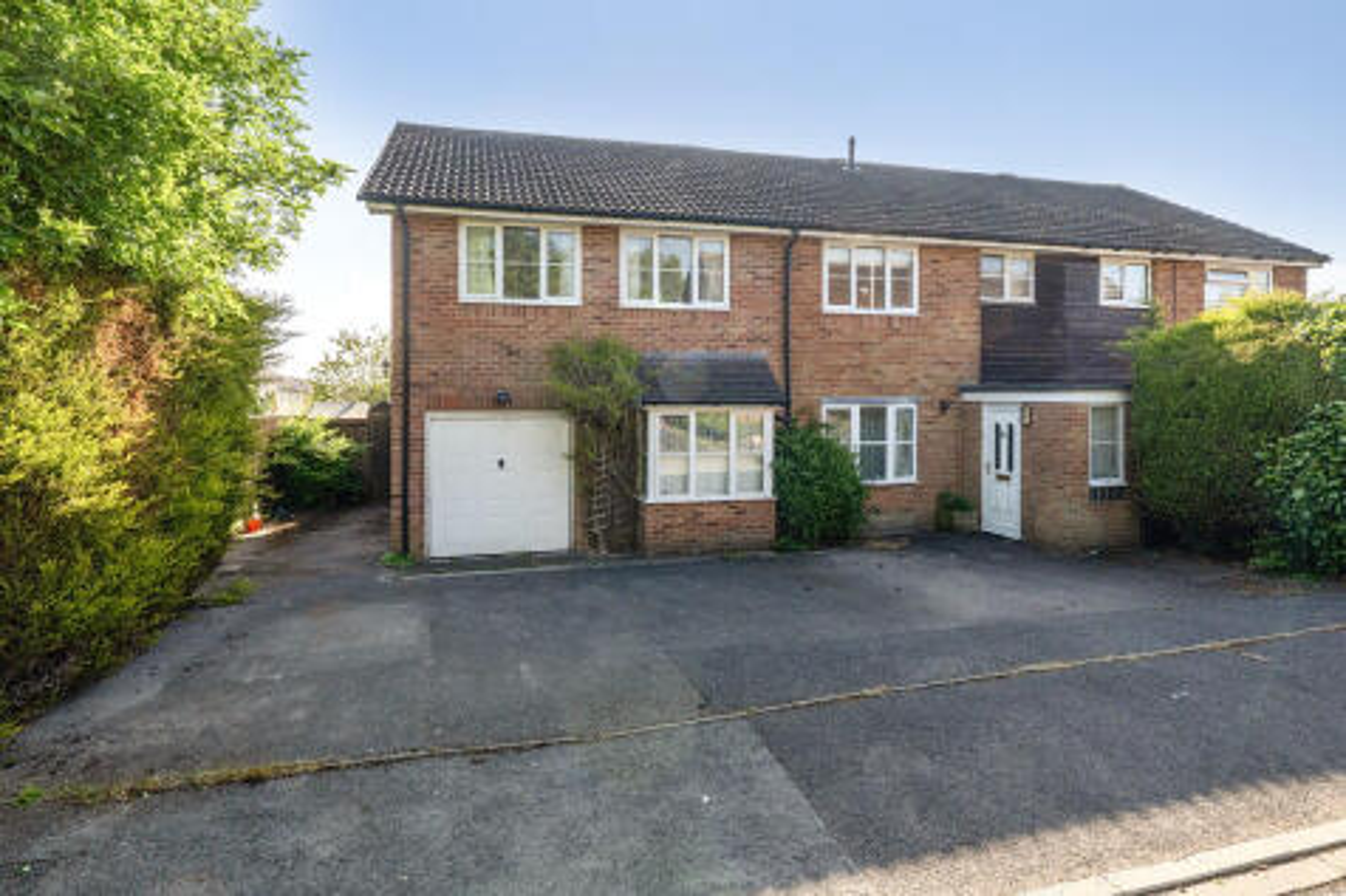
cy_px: 448
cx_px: 673
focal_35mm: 18
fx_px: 673
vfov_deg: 67.3
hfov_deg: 90.0
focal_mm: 12
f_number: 8
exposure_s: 1/800
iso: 400
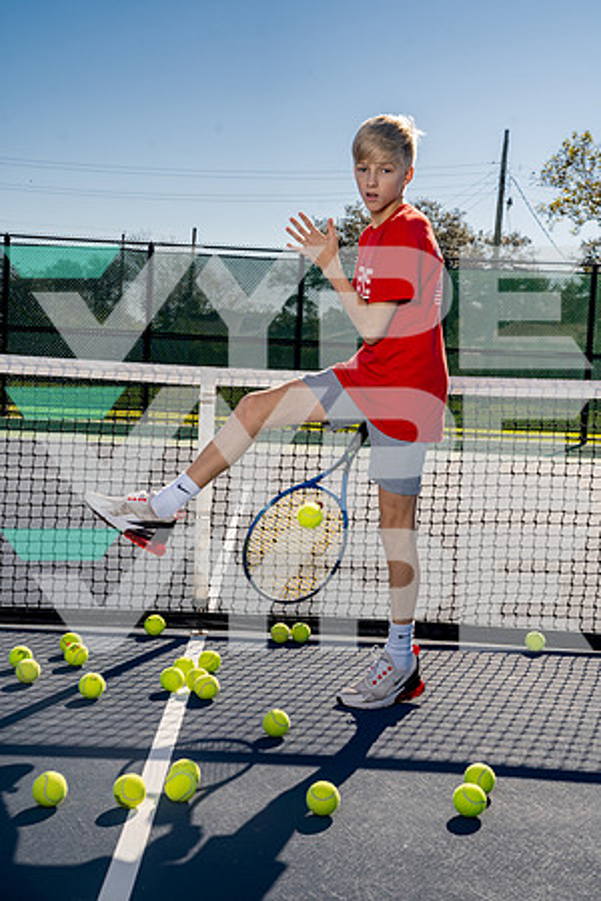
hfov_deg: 25.1
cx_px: 300
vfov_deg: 36.9
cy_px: 450
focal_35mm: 54
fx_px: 1352
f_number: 8
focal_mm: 54
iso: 100
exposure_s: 1/250
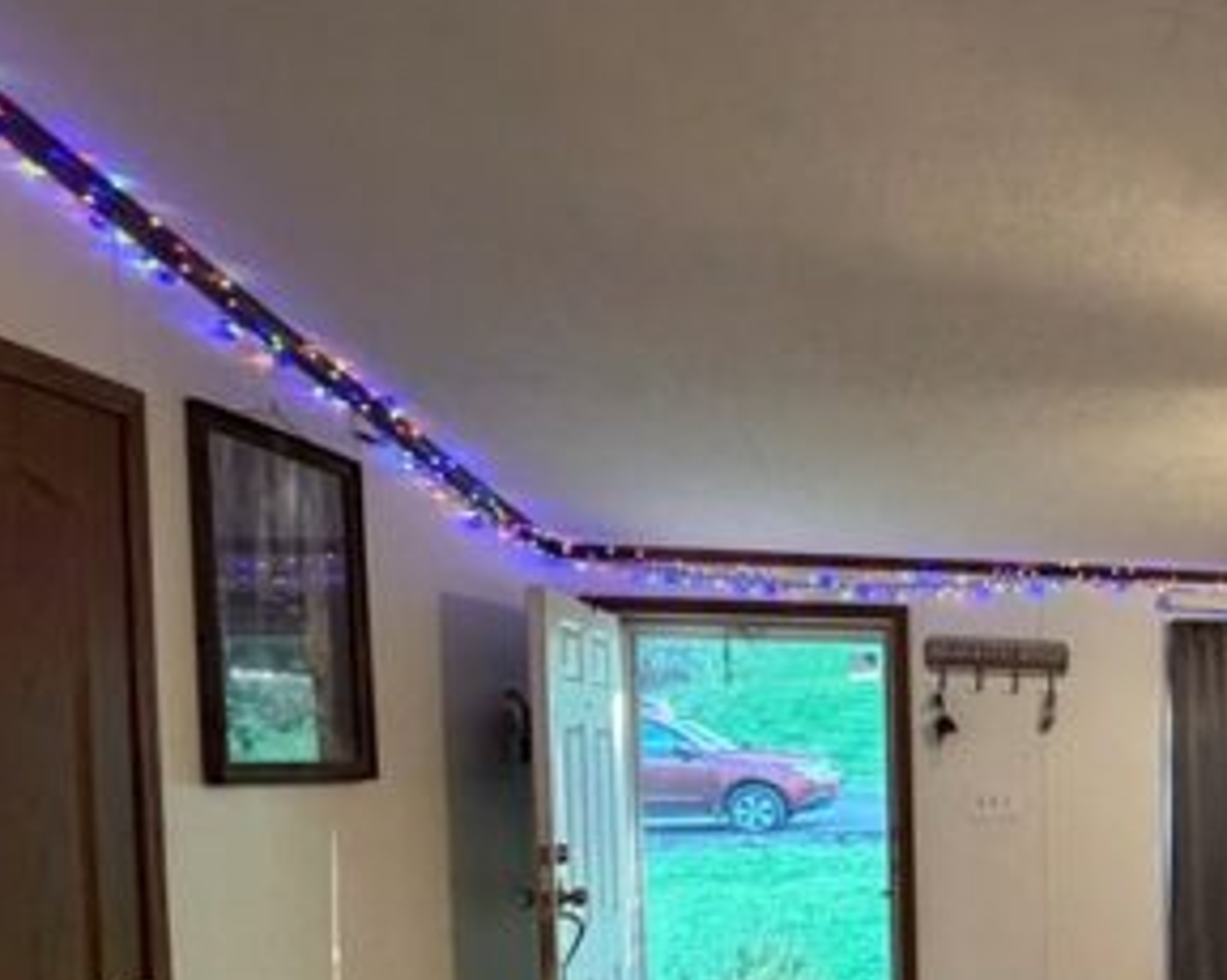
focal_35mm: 38
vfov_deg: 37.4
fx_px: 1379
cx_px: 1521
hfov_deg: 35.8
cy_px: 814
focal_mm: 2.22
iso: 500
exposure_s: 1/60
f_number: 2.2
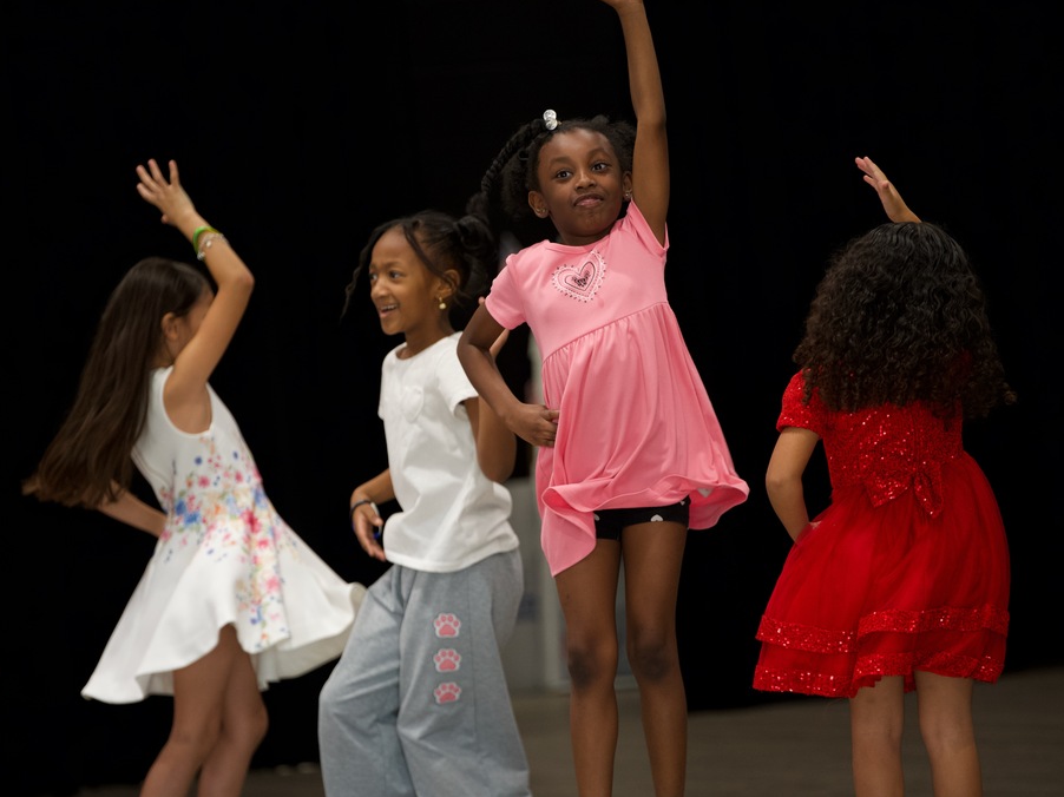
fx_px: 5531
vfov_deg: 8.2
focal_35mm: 180
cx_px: 557
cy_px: 399
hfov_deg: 11.0
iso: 1600
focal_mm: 165
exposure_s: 1/320
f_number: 2.8
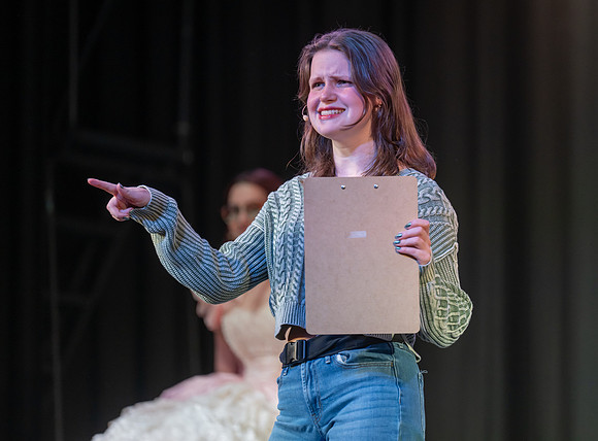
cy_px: 192
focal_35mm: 264
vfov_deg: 5.6
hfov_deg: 7.6
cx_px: 344
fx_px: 4529
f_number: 2.8
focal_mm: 200
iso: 900
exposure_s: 1/250
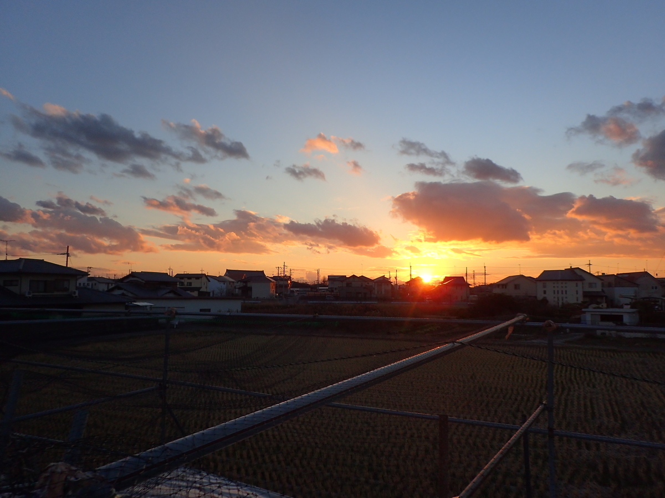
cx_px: 332
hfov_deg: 69.4
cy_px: 249
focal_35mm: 25
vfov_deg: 54.9
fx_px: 480
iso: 100
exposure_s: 1/800
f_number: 2.8
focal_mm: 4.5
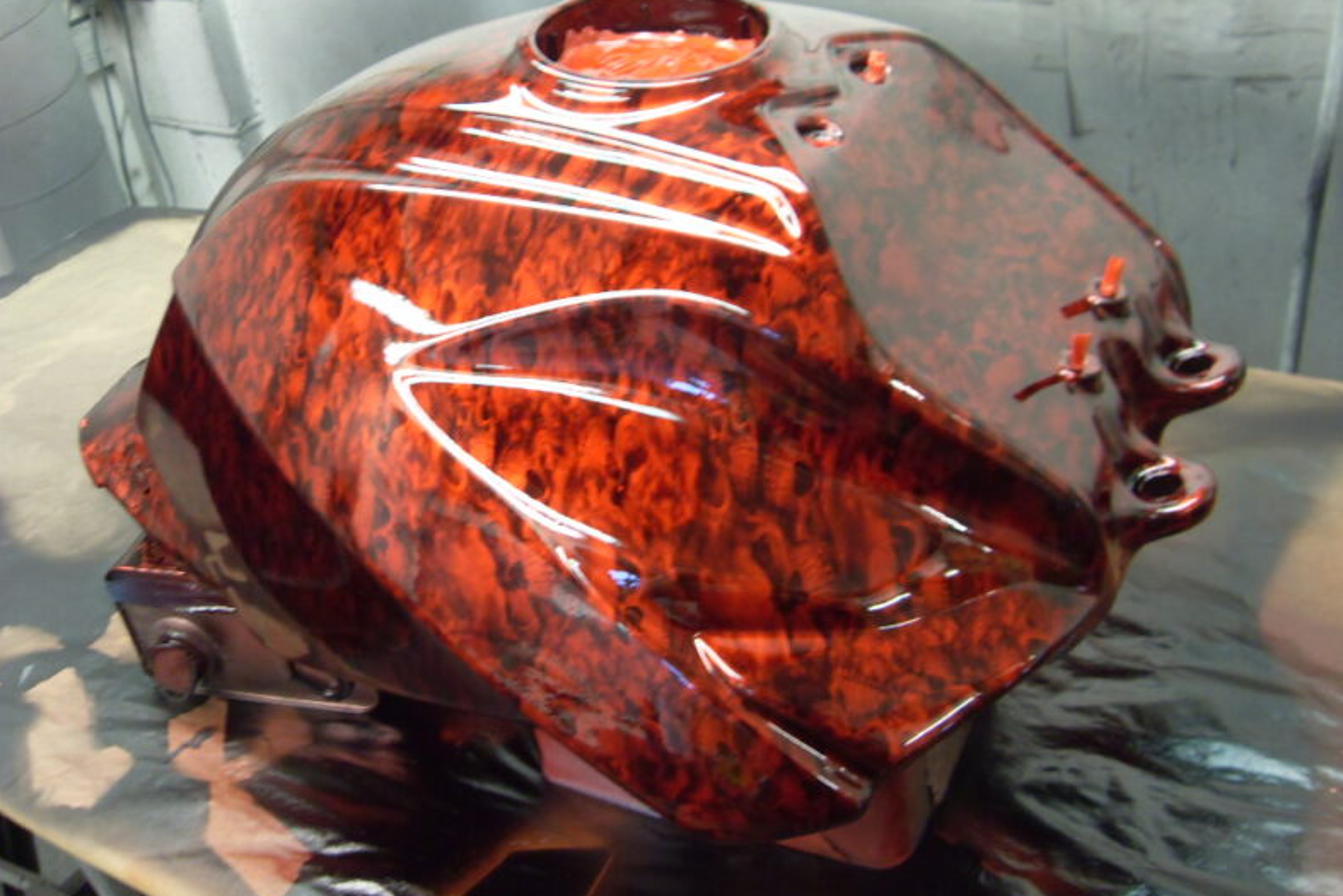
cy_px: 396
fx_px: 1380
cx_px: 667
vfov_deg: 35.9
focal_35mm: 37
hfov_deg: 51.9
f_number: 2.8
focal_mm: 6.3
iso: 200
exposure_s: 1/20
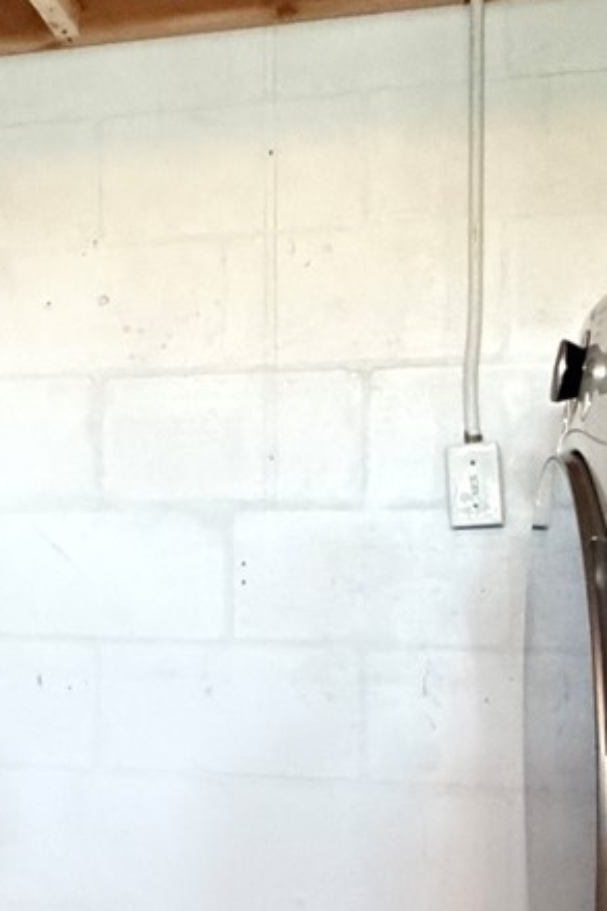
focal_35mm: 53
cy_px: 540
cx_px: 35
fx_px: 1341
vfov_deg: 37.4
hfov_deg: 24.6
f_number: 2.2
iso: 2000
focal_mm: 2.22
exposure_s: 1/30
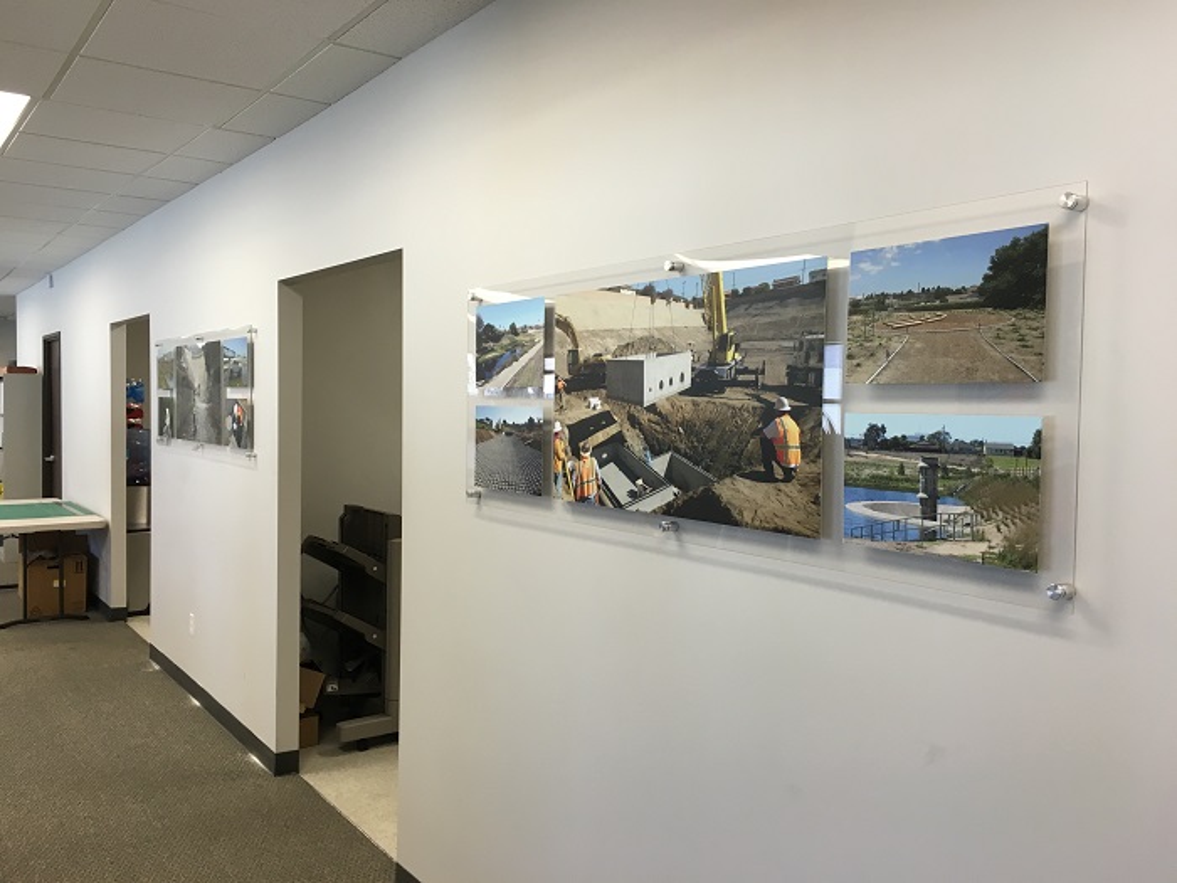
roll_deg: -0.4
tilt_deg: -1.9
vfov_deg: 48.2
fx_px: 986
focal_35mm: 29
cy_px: 442
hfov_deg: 61.7
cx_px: 588
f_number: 2.2
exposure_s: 1/30
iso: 50
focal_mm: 4.15
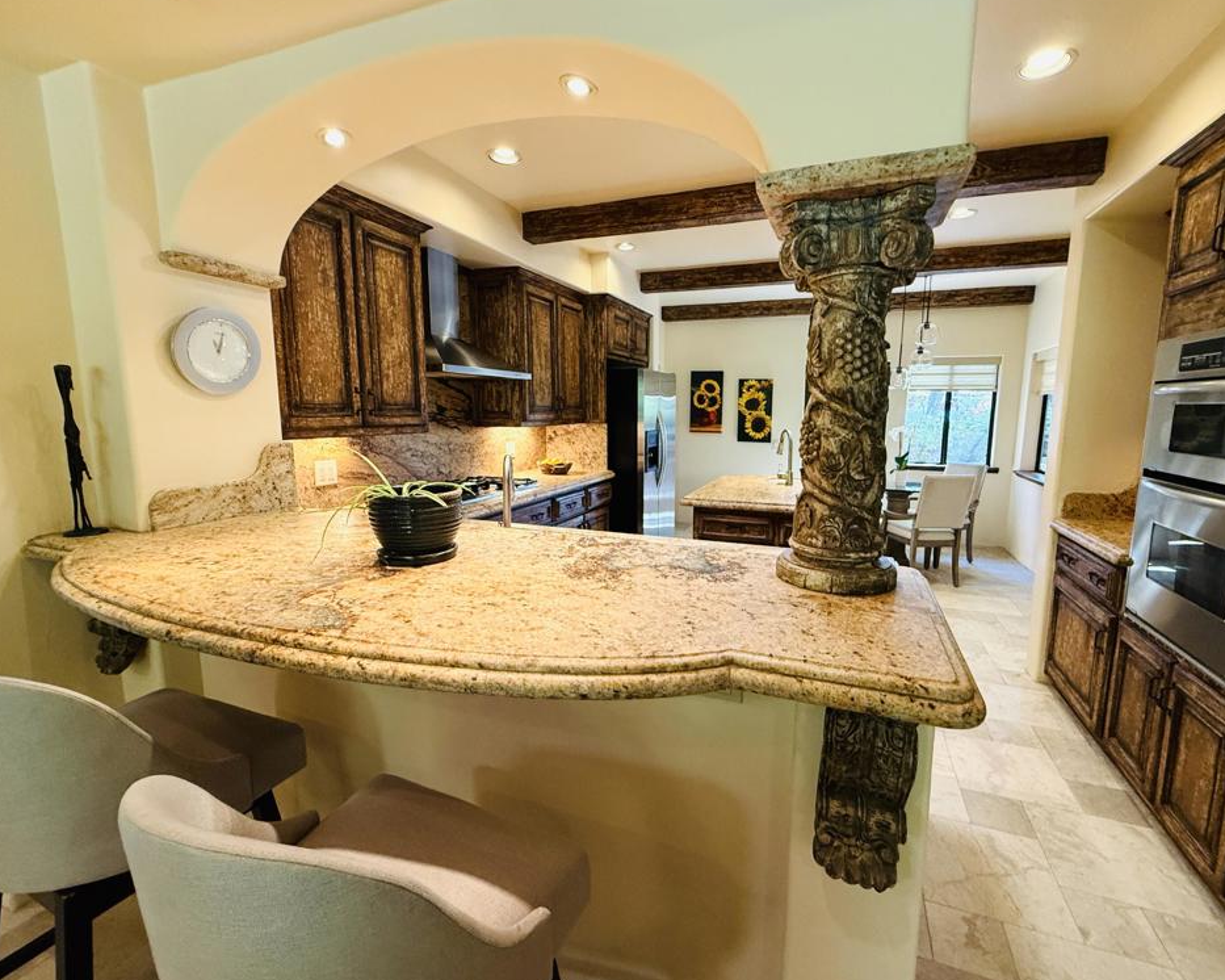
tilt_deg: -7.9
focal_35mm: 15
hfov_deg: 96.7
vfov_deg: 84.0
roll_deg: -2.0
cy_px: 485
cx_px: 642
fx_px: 544
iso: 320
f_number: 2.2
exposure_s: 1/120
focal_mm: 2.22
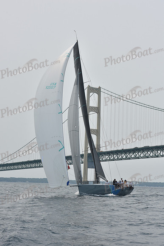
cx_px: 82
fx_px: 560
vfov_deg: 24.8
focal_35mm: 82
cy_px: 123
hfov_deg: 16.7
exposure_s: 1/1250
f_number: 9
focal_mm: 82
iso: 250
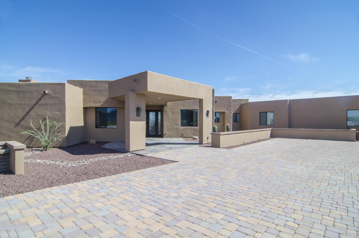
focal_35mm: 18
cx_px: 180
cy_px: 119
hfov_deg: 90.1
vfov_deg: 67.1
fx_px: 179
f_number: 9
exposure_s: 1/40
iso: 100
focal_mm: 12
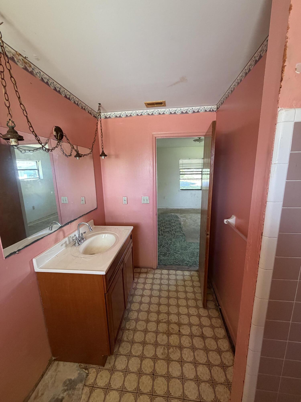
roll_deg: +0.8
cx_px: 150
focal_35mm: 14
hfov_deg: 85.7
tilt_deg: -10.6
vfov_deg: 102.1
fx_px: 162
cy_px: 201
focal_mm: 2.22
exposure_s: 1/72
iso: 320
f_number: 2.2
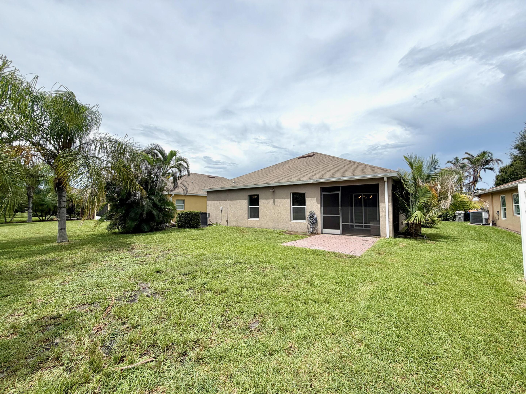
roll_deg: +0.9
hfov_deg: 102.1
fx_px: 213
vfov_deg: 85.7
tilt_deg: +2.5
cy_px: 197
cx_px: 263
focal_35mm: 14
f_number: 2.2
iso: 20
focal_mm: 2.22
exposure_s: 1/1795
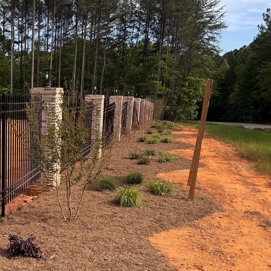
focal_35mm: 47
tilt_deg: -11.6
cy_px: 169
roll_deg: -0.8
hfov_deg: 33.3
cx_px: 6
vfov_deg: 35.9
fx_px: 416
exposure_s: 1/2710
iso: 80
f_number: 1.78
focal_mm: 6.76
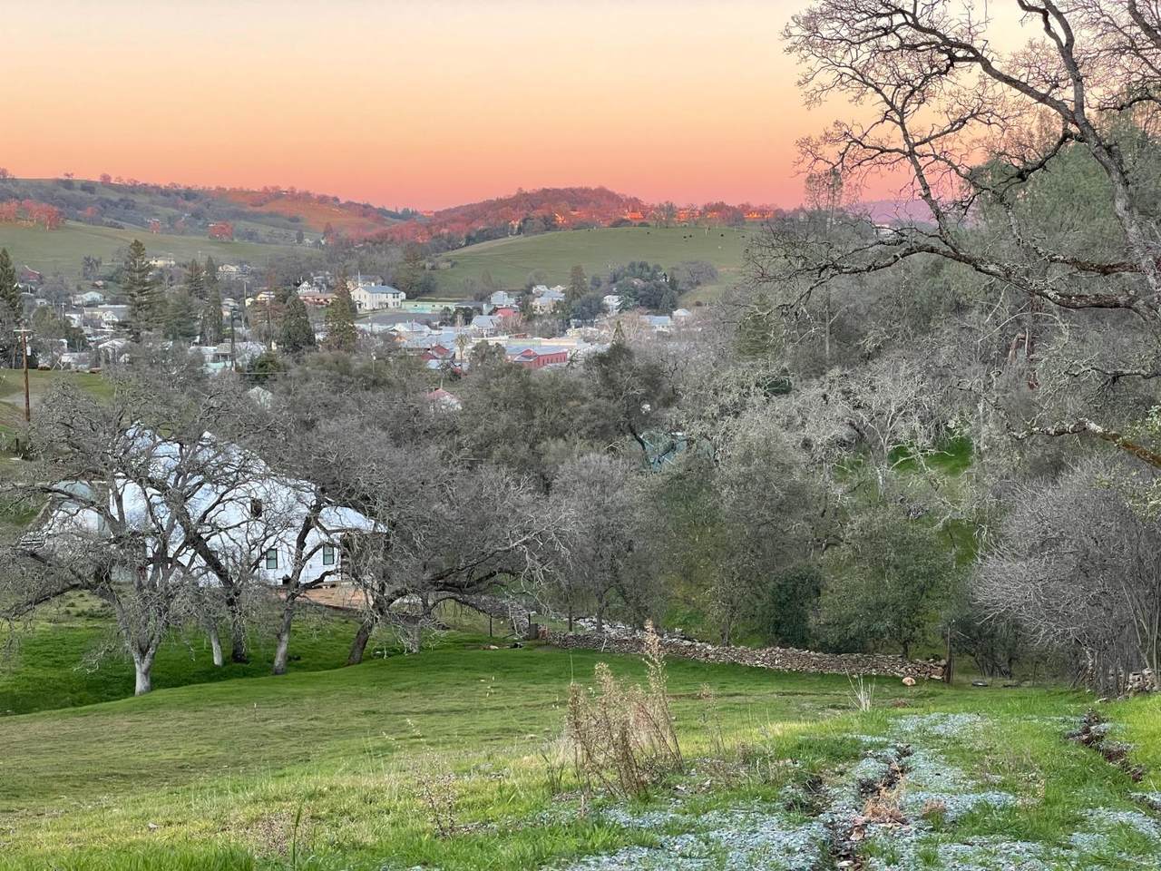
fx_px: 1744
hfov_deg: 36.8
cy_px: 436
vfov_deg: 28.0
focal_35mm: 52
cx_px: 580
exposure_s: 1/121
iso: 125
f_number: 2
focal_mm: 6
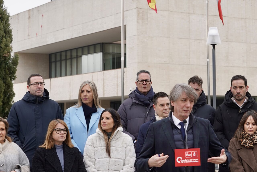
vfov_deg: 15.5
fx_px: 628
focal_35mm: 88
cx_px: 193
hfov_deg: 22.9
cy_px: 53
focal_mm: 44
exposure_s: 1/500
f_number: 5
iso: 400
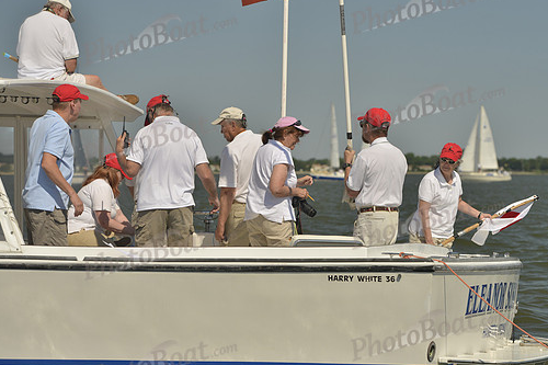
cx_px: 295
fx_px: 1978
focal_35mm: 130
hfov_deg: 15.8
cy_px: 179
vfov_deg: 10.5
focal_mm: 112
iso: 200
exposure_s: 1/1250
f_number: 5.6
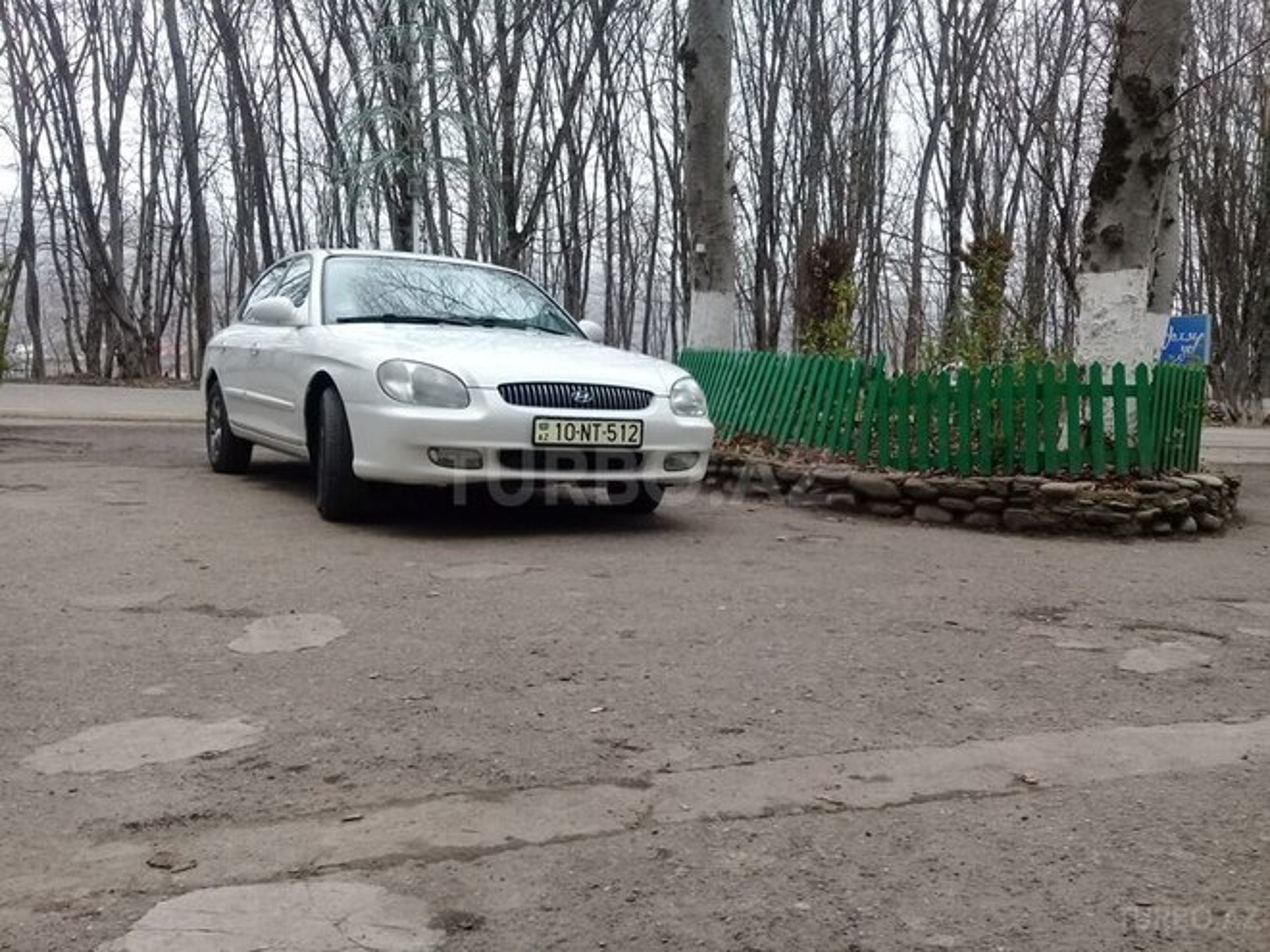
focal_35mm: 31
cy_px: 476
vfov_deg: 45.4
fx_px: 1137
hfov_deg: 58.4
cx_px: 635
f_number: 2.2
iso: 64
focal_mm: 3.3
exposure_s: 1/116
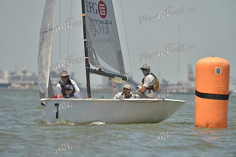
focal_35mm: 400
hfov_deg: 5.2
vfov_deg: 3.4
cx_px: 118
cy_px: 78
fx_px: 2623
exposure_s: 1/1250
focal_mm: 400
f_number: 5.6
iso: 200
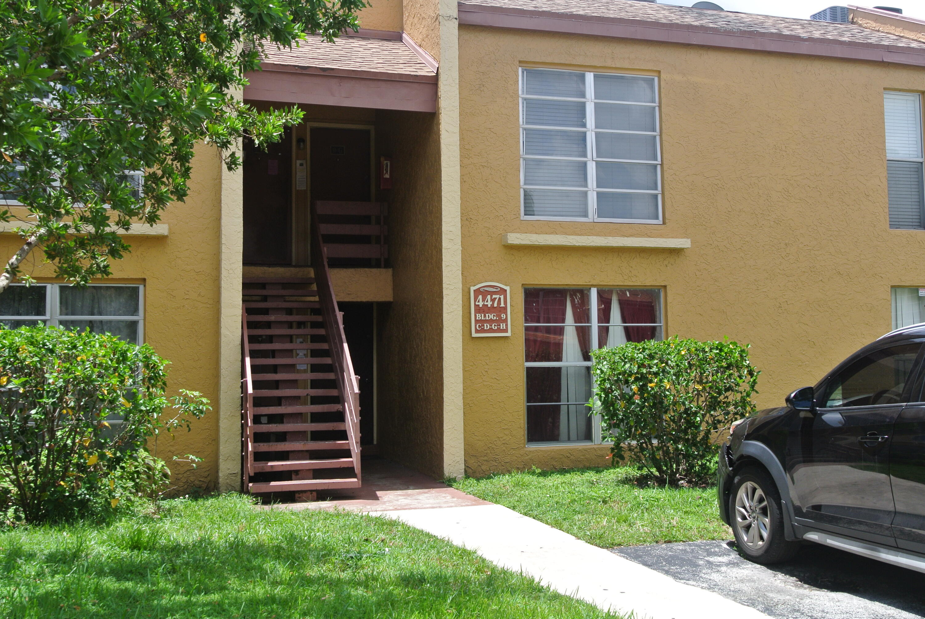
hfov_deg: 49.5
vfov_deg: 34.3
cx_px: 462
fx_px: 1003
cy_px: 310
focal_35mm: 39
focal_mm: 14.5
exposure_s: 1/160
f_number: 4
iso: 100
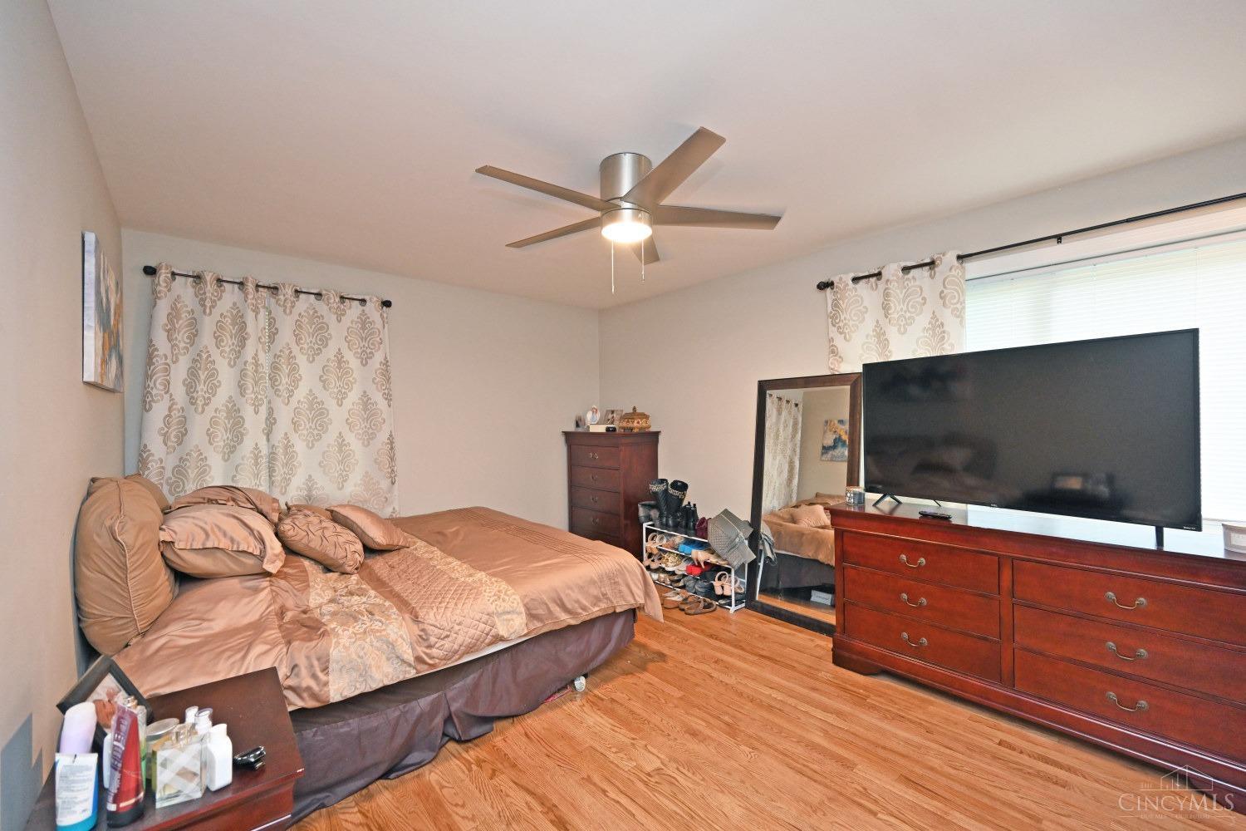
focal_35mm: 14
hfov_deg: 104.3
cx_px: 623
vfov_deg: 81.2
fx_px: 485
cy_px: 416
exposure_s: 1/60
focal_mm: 14
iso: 1000
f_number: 4
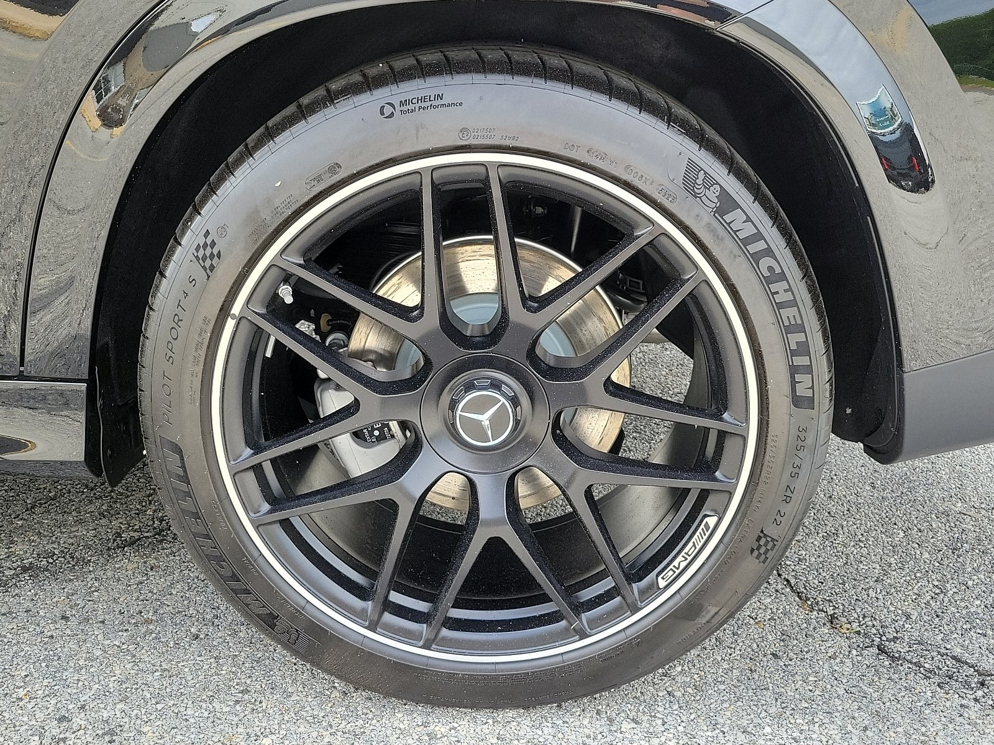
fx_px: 747
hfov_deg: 67.3
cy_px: 372
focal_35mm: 26
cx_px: 497
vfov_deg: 53.1
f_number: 1.8
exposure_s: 1/208
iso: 50
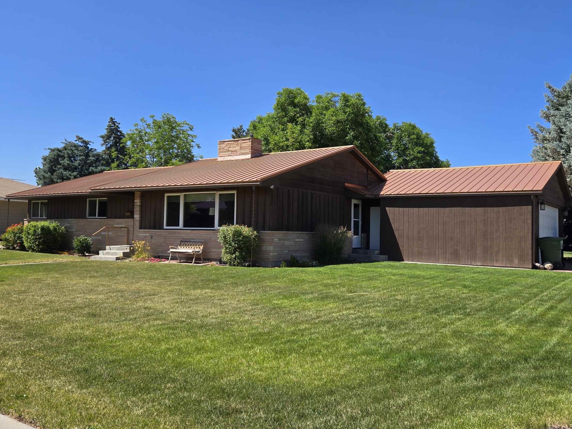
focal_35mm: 30
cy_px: 207
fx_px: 496
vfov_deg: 46.8
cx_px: 306
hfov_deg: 59.9
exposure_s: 1/1770
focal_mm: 5.4
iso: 25
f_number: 1.8
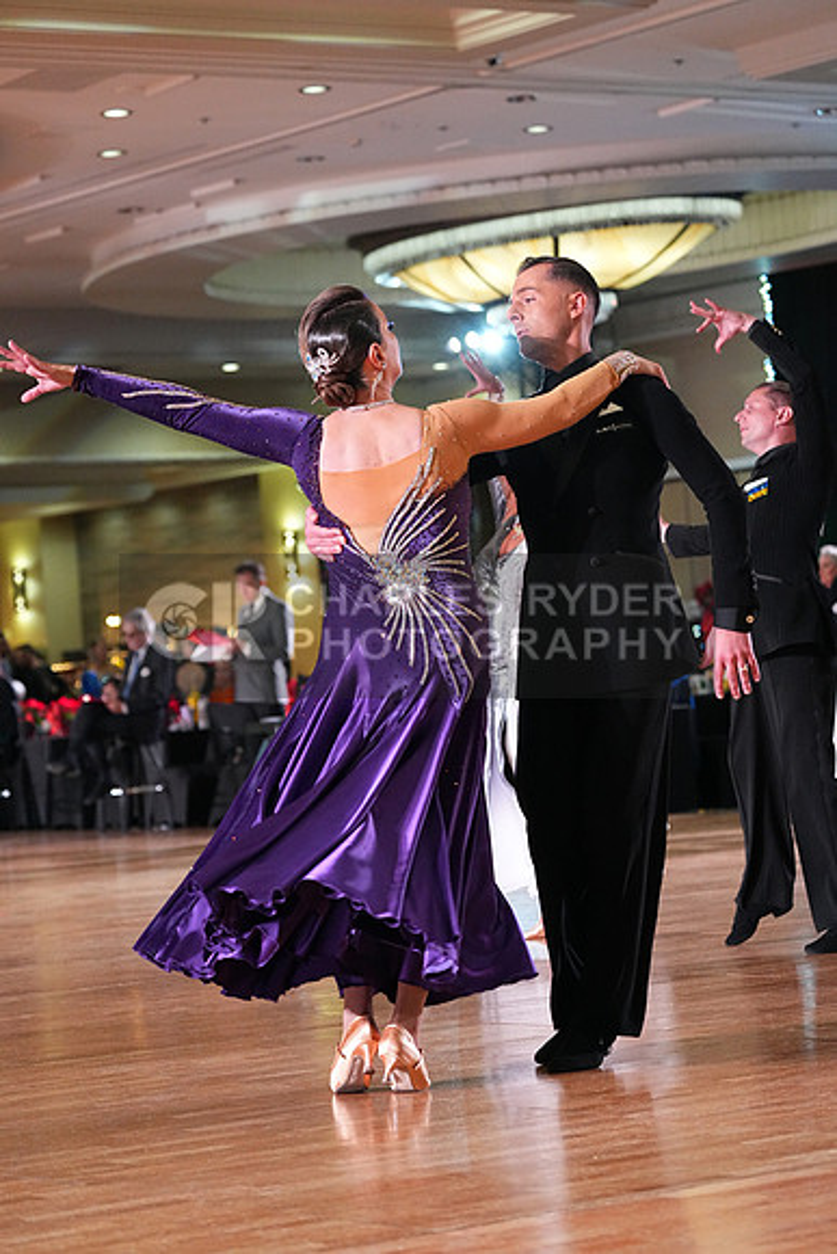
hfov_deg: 13.7
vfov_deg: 20.4
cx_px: 418
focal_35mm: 100
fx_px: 3485
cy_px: 627
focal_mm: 100
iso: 6400
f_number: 4
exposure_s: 1/400
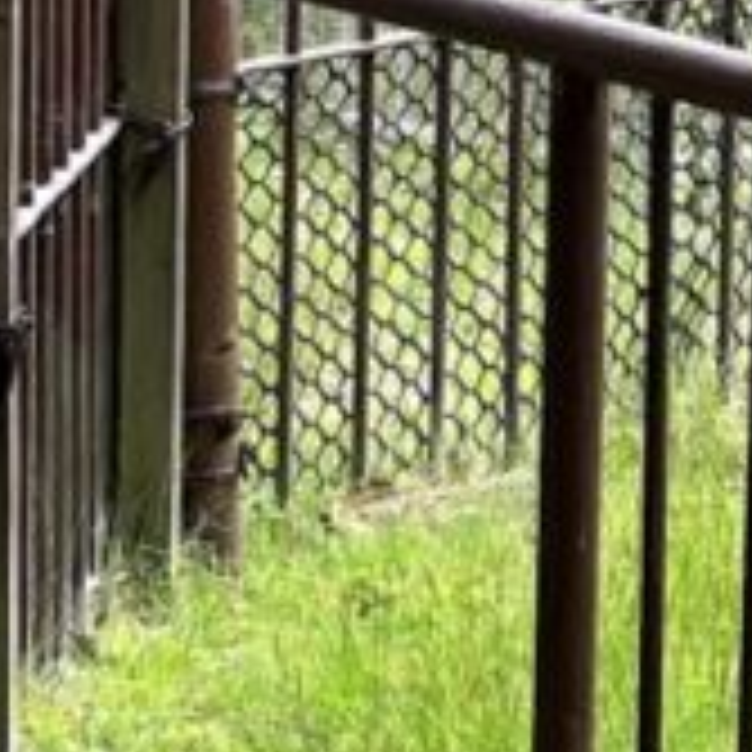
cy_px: 1283
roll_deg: +1.6
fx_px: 10274
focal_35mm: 418
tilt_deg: -17.8
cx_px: 243
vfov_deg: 4.2
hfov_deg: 4.2
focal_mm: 9
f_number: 2.8
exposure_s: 1/101
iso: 32
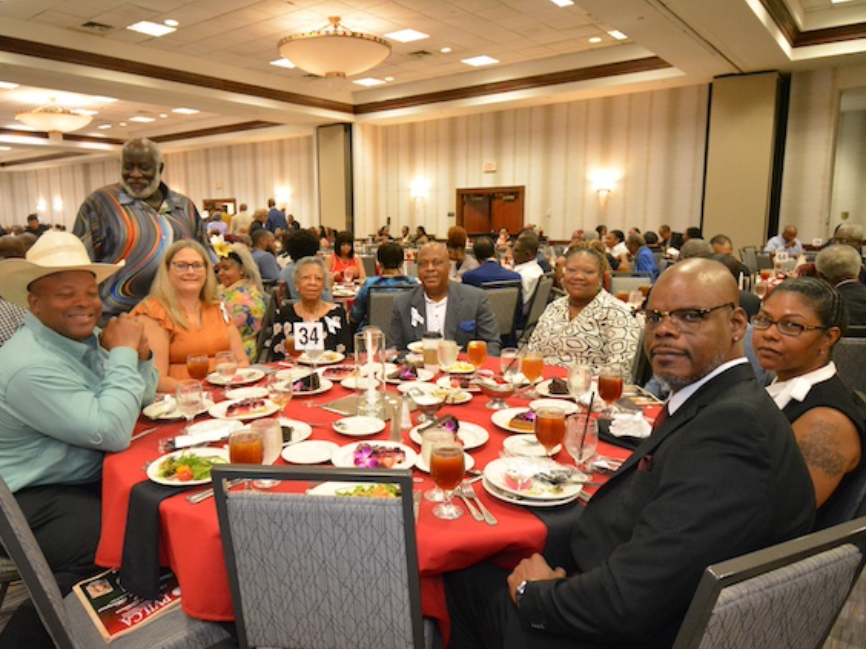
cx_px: 402
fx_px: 614
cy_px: 323
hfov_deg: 70.3
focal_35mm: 25
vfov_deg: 55.7
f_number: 5
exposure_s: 1/60
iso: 3200
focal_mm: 15
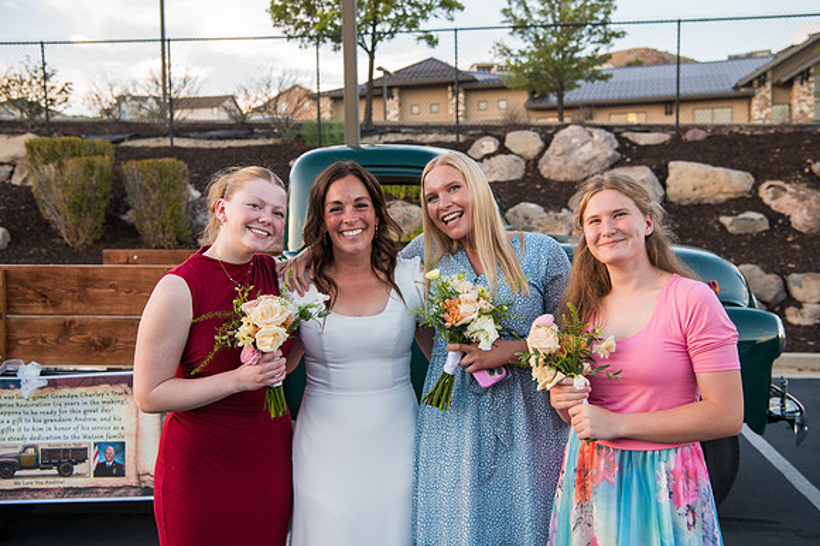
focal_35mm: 43
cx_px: 413
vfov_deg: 31.4
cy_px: 273
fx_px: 971
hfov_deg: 45.8
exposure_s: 1/640
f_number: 5
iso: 3200
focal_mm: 42
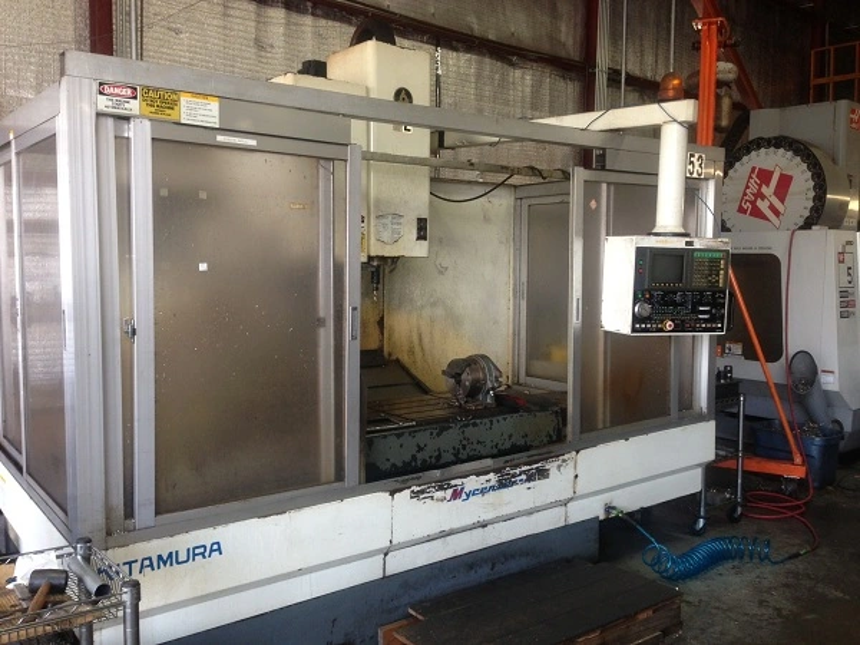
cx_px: 430
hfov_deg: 55.4
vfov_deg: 42.9
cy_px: 322
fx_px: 820
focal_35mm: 33
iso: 64
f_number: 2.4
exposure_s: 1/40
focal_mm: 4.13
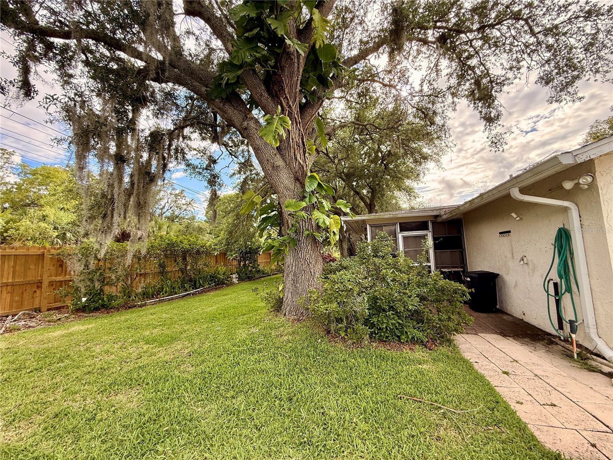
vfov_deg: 85.7
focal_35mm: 14
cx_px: 306
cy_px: 230
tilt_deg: +7.9
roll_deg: +0.6
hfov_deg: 102.1
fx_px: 248
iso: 64
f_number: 2.2
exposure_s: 1/411
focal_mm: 2.22
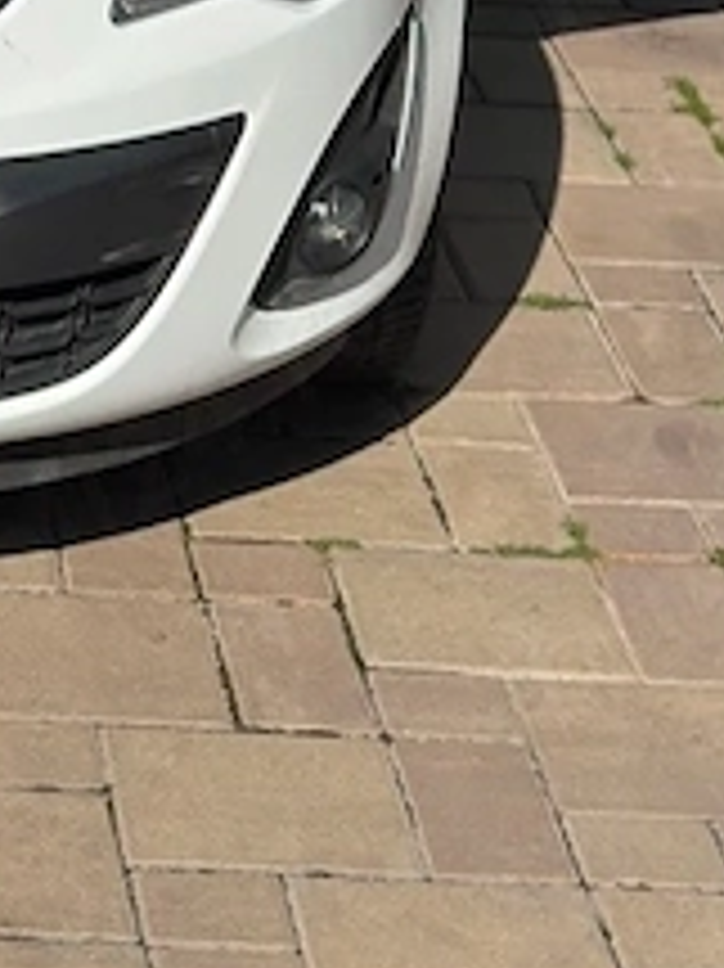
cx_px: -409
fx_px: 4997
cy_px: -801
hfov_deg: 8.1
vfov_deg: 10.4
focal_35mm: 179
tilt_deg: -9.8
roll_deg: -2.5
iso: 100
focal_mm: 6.86
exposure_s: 1/12048
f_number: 1.78
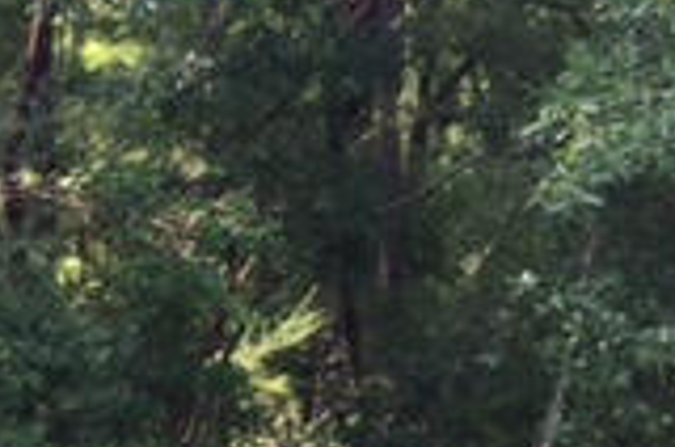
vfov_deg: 11.3
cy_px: 173
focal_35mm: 121
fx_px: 2264
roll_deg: -1.7
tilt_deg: +4.8
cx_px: -287
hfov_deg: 15.8
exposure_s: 1/139
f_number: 2.2
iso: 32
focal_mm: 4.15
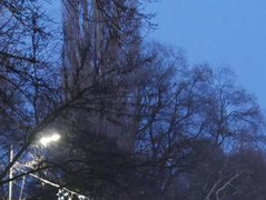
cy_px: 252
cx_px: 178
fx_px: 1508
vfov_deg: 7.5
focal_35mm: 196
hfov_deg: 10.1
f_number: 4.4
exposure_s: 1/30
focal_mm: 22
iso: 3200
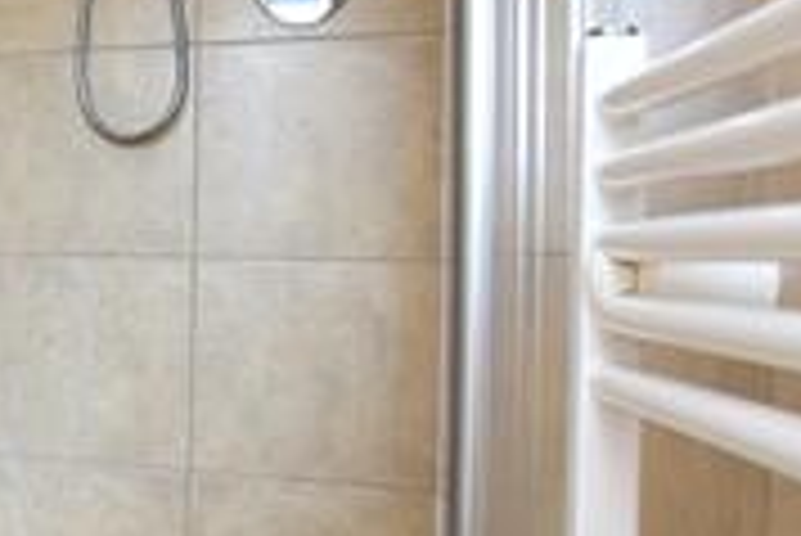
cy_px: 245
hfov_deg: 26.5
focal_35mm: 54
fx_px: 1202
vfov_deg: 25.1
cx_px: -405
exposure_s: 1/100
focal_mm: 10
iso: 800
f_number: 5
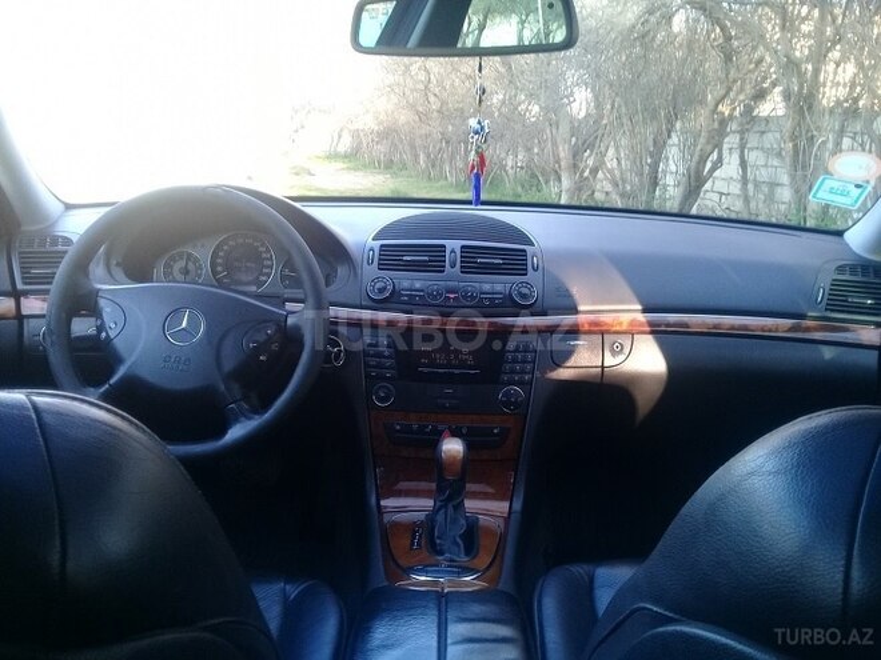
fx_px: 789
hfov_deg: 58.4
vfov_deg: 45.4
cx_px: 440
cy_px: 330
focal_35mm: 31
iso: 64
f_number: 2.2
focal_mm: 3.3
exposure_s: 1/33
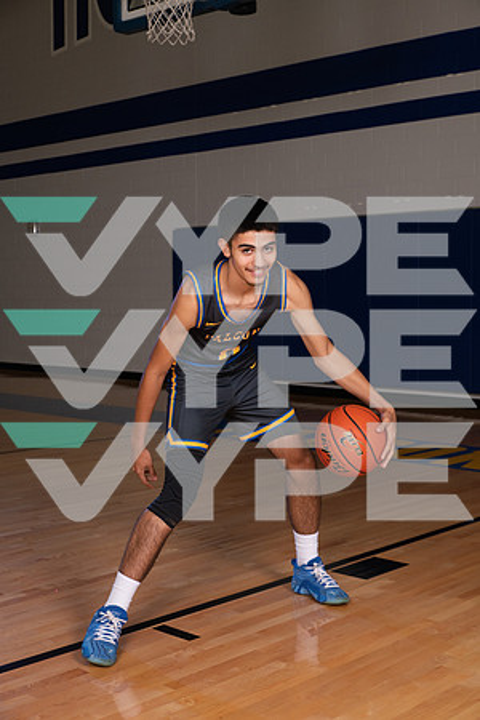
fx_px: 1000
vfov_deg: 39.6
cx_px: 240
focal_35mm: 50
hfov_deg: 27.0
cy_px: 360
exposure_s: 1/320
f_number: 7.1
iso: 500
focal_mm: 50
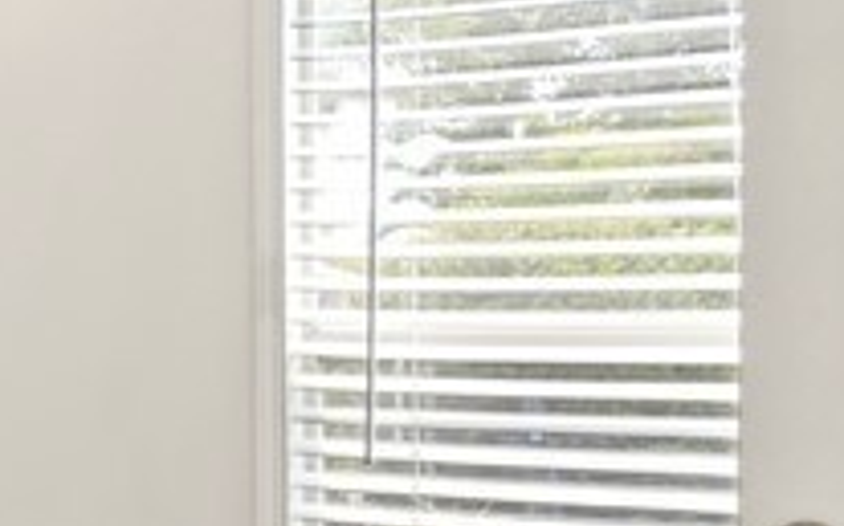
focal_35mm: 75
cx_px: -873
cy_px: 363
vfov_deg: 17.3
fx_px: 1724
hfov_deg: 18.0
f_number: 4
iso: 1000
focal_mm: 14
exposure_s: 1/15
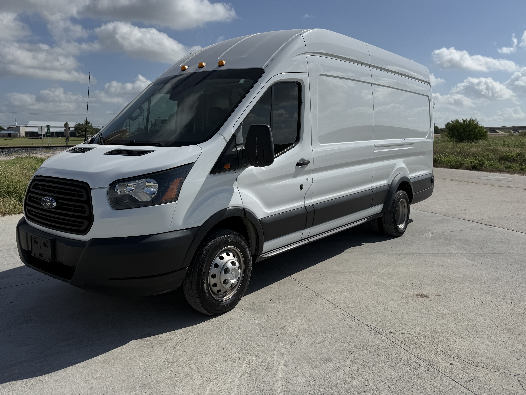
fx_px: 425
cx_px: 252
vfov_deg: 49.6
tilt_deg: -5.3
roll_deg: +0.1
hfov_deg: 63.4
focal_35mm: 28
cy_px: 172
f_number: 1.78
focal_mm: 6.76
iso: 80
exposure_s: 1/11905
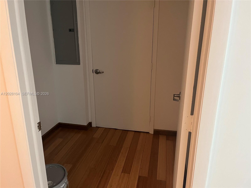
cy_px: 94
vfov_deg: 53.1
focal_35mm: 26
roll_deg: +1.4
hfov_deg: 67.3
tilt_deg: -17.1
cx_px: 126
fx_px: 189
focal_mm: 5.1
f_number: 1.6
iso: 400
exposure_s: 1/60
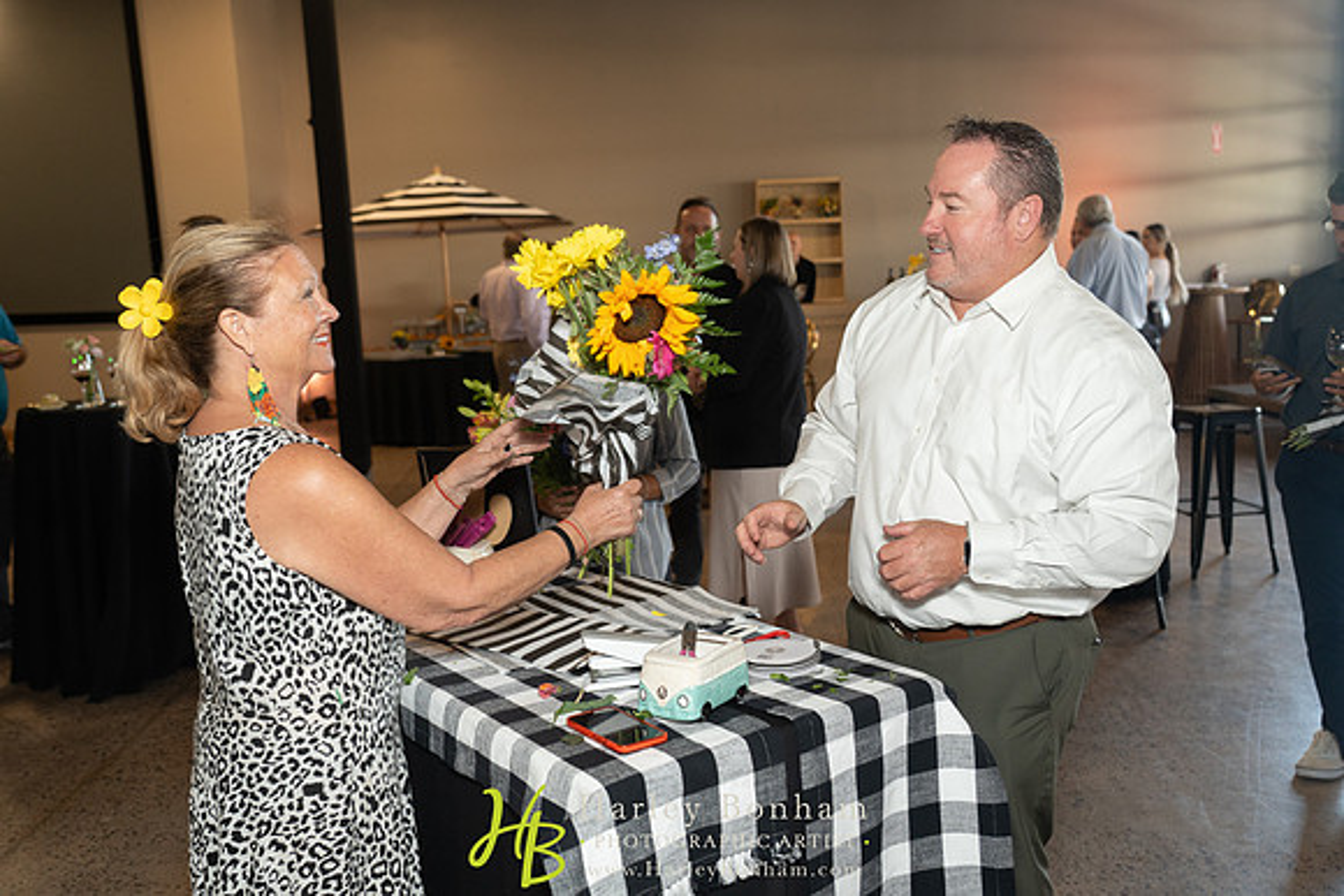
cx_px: 672
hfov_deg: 58.7
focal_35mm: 32
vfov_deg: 41.1
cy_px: 448
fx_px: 1195
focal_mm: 32
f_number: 4
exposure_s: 1/100
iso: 1250
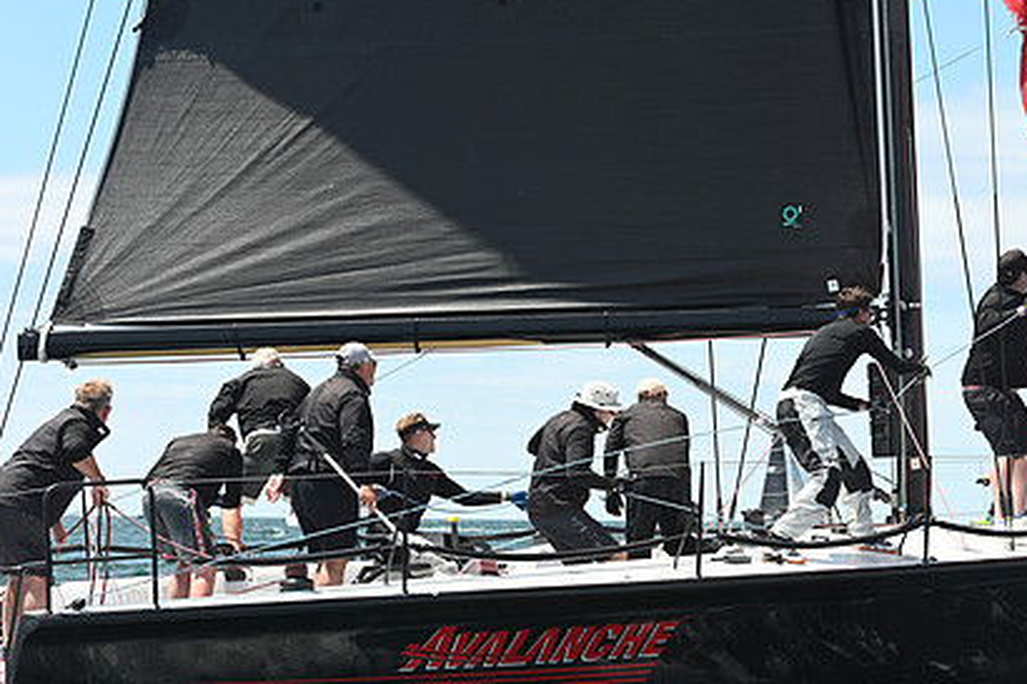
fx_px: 2823
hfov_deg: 20.6
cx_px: 624
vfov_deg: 13.8
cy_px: 447
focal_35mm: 99
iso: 320
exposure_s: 1/1000
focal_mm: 70
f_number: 5.6
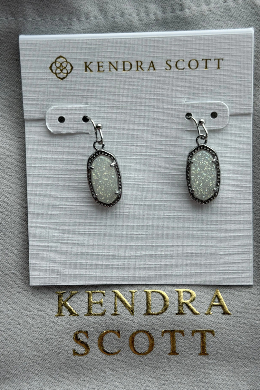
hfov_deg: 24.6
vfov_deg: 36.2
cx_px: 120
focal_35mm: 55
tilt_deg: -79.8
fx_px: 596
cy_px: 201
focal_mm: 6.76
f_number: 1.78
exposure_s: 1/370
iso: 64
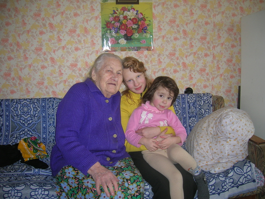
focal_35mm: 34
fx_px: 260
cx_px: 132
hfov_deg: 53.9
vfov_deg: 41.8
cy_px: 100
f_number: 2.9
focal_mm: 5.7
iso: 55
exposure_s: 1/60.1
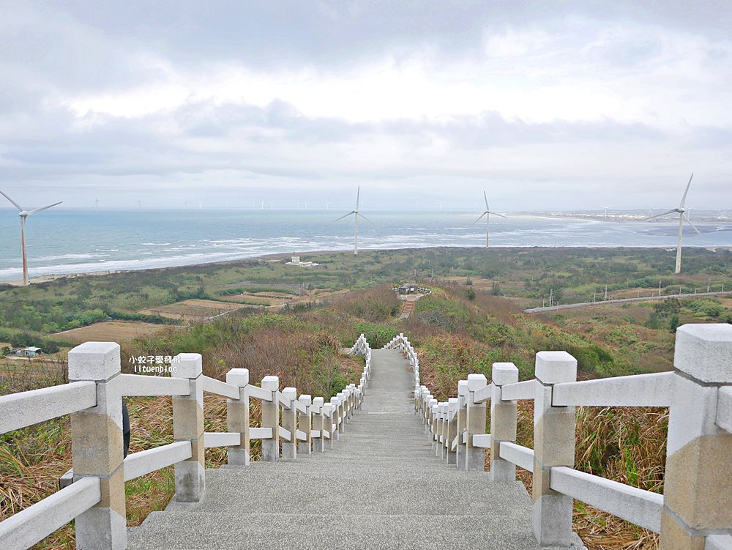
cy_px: 275
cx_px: 366
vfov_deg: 49.8
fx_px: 592
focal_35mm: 28
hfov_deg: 63.4
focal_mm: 14
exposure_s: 1/1000
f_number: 3.5
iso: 200
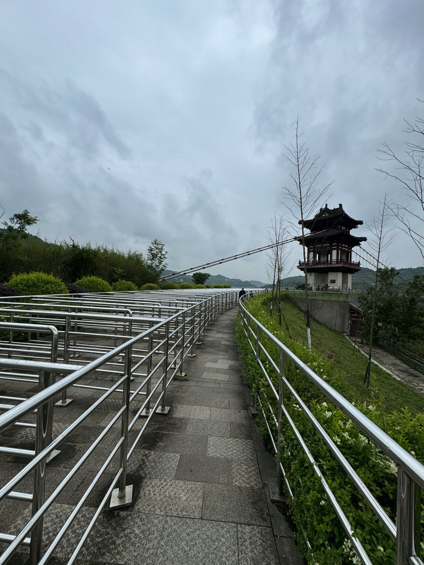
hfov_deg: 85.7
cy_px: 282
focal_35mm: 14
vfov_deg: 102.1
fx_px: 229
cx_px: 212
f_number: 2.2
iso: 40
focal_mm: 2.22
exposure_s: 1/727
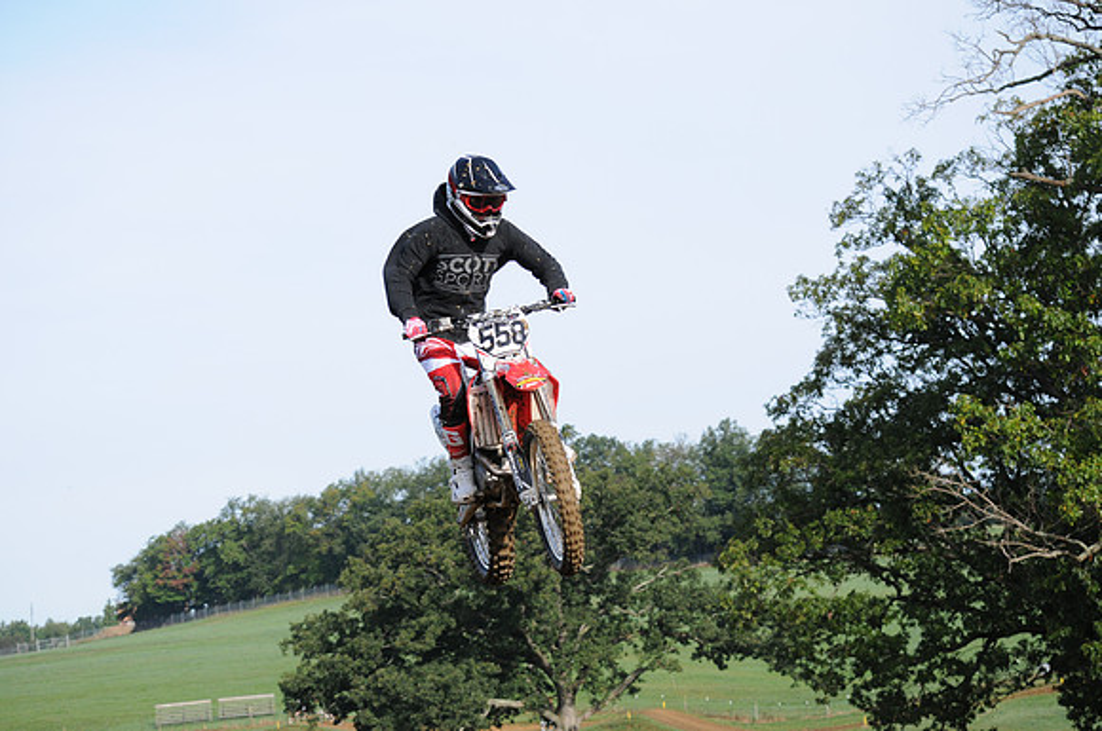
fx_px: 3210
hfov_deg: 19.5
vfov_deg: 13.0
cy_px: 366
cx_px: 551
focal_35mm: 105
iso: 400
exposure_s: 1/1000
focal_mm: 70
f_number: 5.6
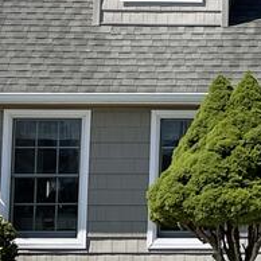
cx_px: 441
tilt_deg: +9.2
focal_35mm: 171
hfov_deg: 9.8
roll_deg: -0.1
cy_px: -86
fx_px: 1459
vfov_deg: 10.0
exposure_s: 1/3003
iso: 32
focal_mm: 5.1
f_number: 1.6
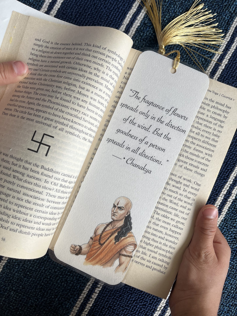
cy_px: 158
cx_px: 118
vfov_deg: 67.3
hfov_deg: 53.1
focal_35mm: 26
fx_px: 237
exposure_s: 1/121
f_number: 1.6
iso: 40
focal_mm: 5.1
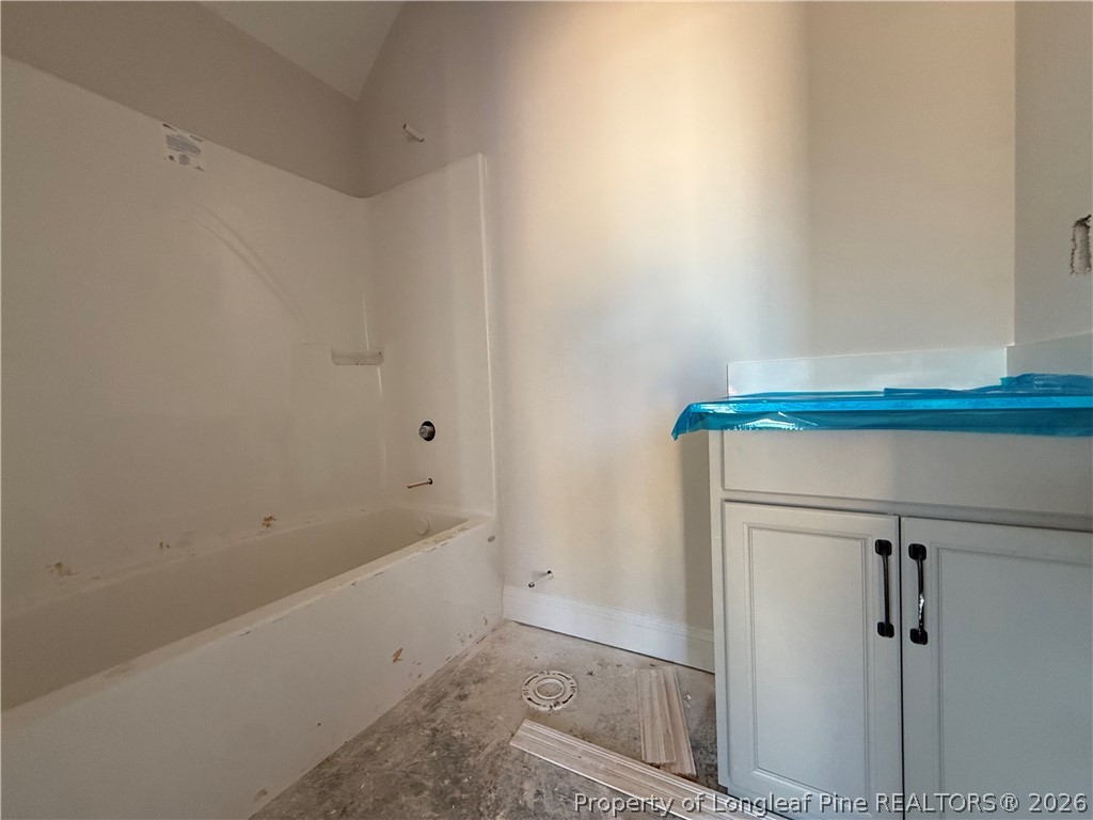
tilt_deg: +0.3
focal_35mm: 14
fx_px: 442
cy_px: 410
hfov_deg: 102.1
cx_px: 546
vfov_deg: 85.7
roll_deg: +1.4
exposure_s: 1/99
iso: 250
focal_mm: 2.22
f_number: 2.2
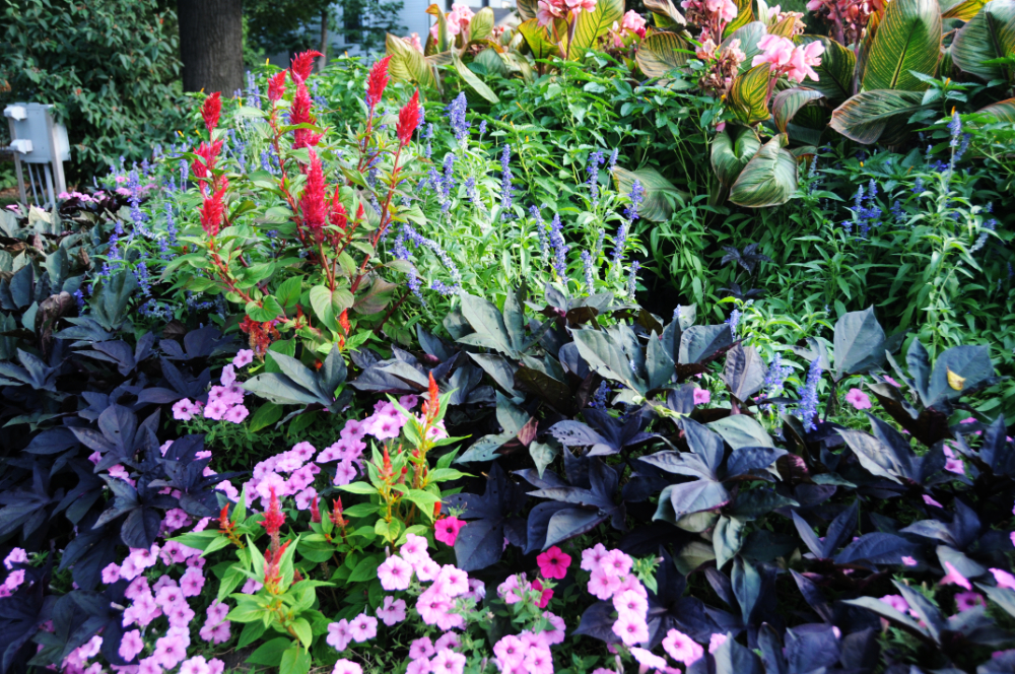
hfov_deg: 57.3
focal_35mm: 33
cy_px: 337
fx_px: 929
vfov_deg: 39.9
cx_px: 508
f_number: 3.8
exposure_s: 1/160
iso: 250
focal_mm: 22
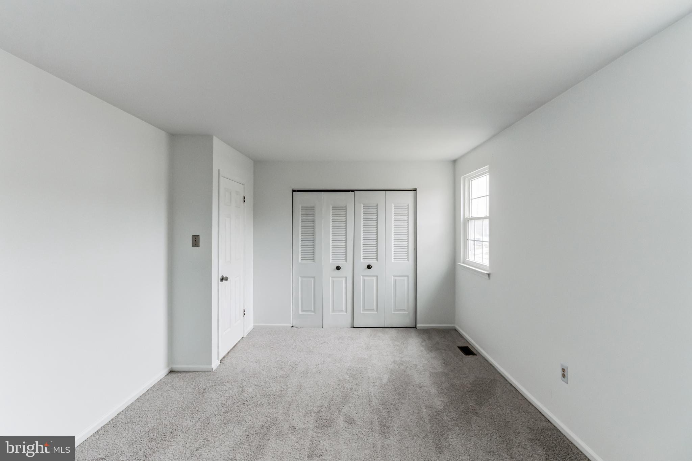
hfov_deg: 96.8
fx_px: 307
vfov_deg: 73.7
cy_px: 230
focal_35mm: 16
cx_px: 346
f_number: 8
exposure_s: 1/25
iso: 800
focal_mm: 16
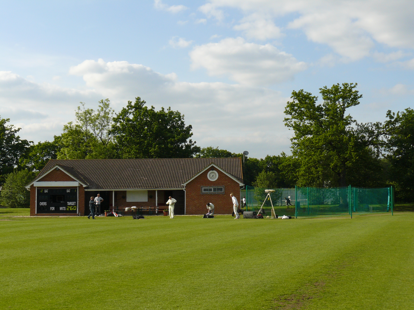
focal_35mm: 54
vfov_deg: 27.0
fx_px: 646
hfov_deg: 35.5
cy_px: 155
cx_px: 207
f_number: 5.6
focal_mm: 8.9
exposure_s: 1/400
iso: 100
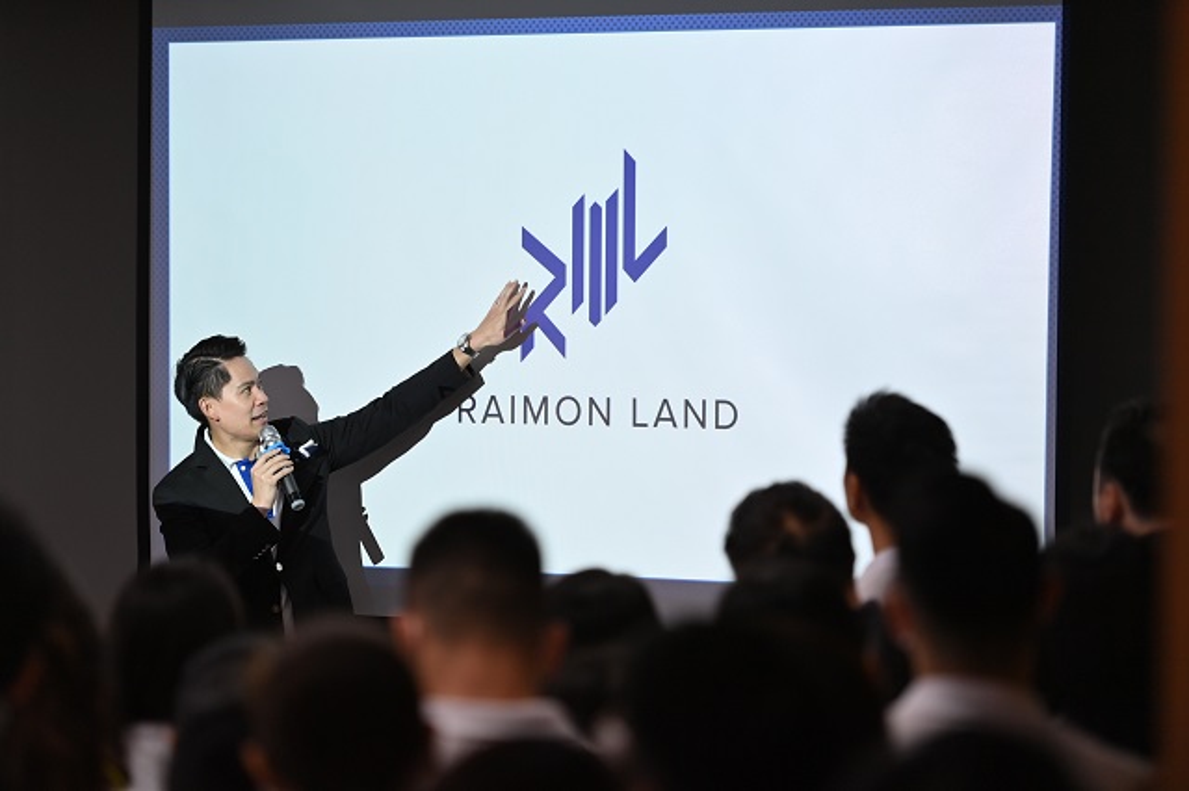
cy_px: 396
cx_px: 594
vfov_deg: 11.0
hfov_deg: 16.4
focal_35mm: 125
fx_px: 4126
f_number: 2.8
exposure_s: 1/200
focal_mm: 125
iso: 500
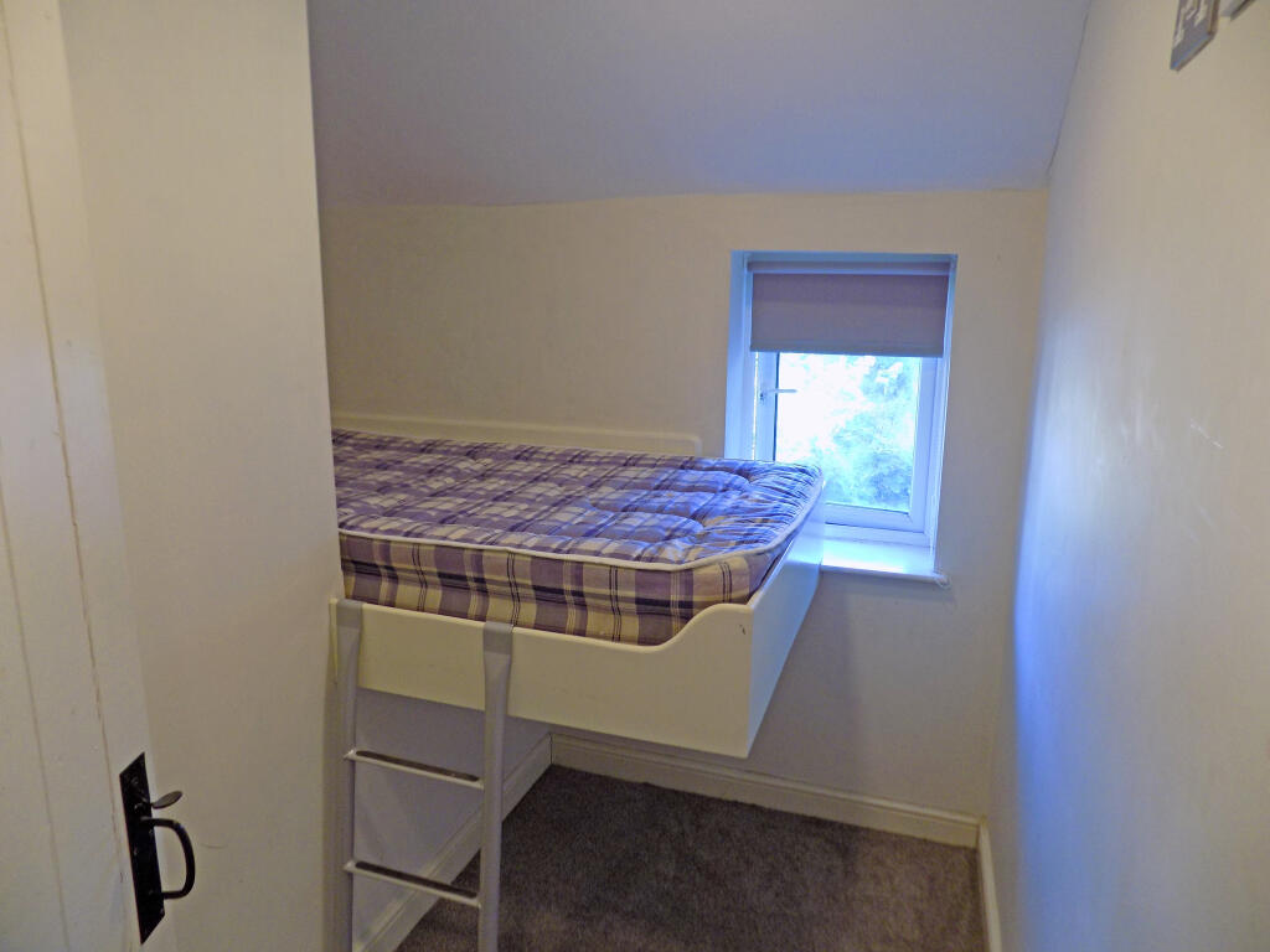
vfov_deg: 58.9
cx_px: 635
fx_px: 844
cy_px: 476
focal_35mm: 23
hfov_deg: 73.9
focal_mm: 4
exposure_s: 1/30
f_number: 3.1
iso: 125
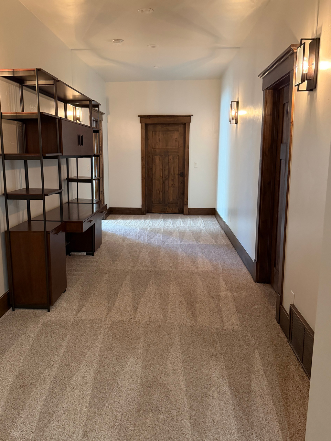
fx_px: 344
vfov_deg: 65.3
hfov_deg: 51.3
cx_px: 148
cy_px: 210
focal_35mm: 27
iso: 800
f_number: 1.78
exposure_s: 1/40
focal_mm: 6.76
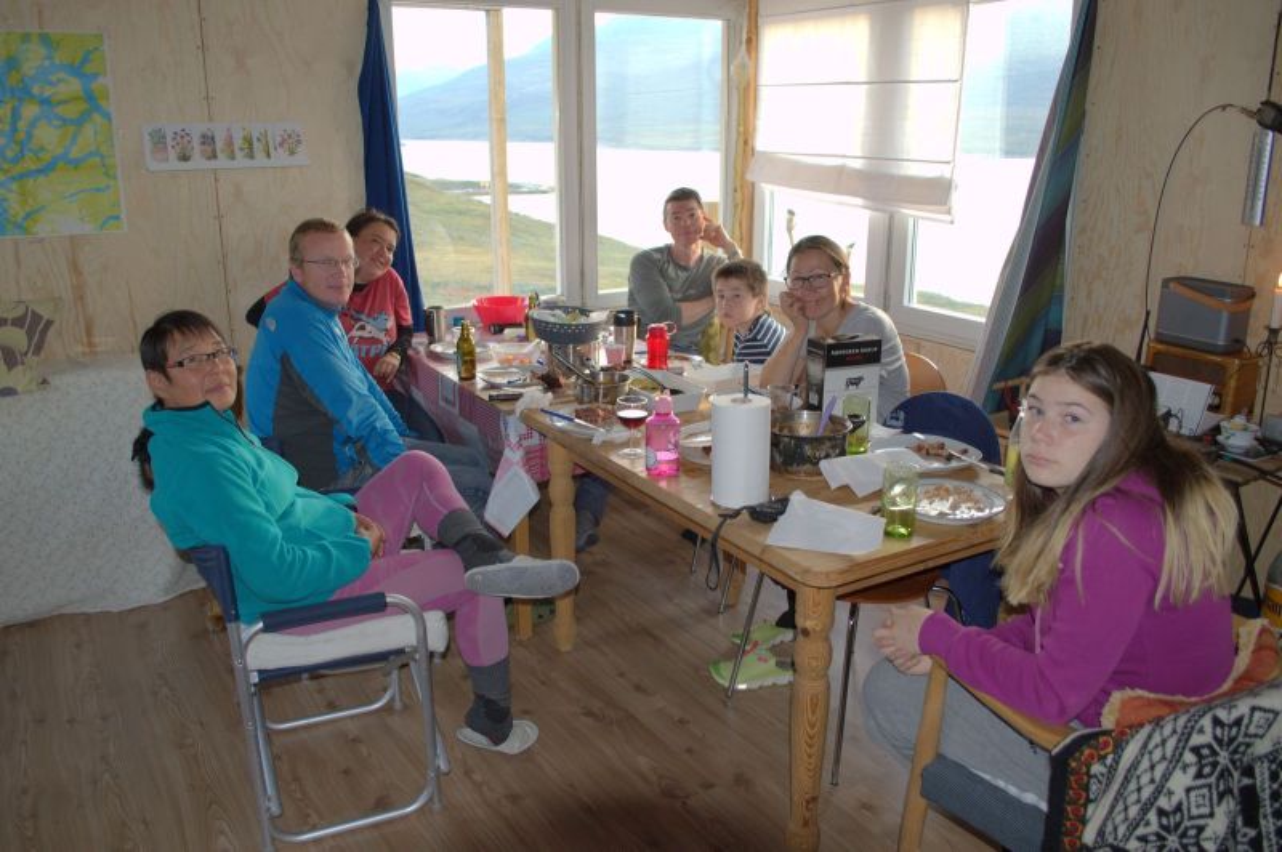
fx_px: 961
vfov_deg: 47.9
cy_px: 426
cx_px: 641
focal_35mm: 27
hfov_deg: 67.4
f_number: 3.5
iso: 450
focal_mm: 18
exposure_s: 1/60
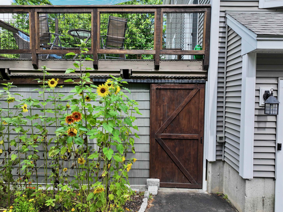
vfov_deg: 56.8
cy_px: 106
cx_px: 142
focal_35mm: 24
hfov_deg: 71.6
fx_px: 196
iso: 100
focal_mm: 12.29
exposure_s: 1/320
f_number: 2.8
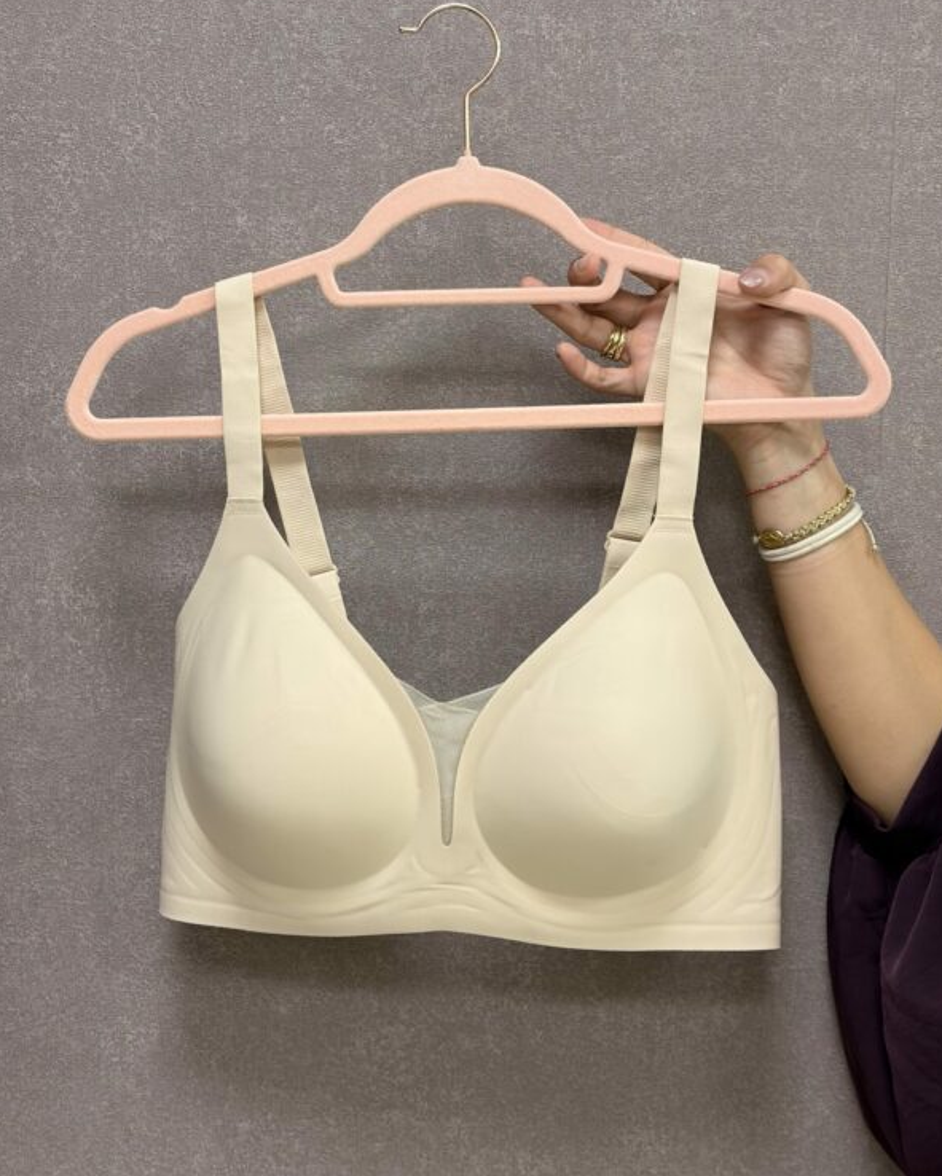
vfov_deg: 34.1
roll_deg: -1.1
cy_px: 540
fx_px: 1916
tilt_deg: -4.4
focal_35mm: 55
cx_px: 472
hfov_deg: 27.6
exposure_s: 1/50
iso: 50
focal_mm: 5.96
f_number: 1.6
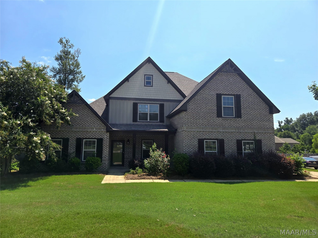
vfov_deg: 58.9
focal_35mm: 23
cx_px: 159
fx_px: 211
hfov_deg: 73.9
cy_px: 119
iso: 32
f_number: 1.8
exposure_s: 1/2921
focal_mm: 5.4
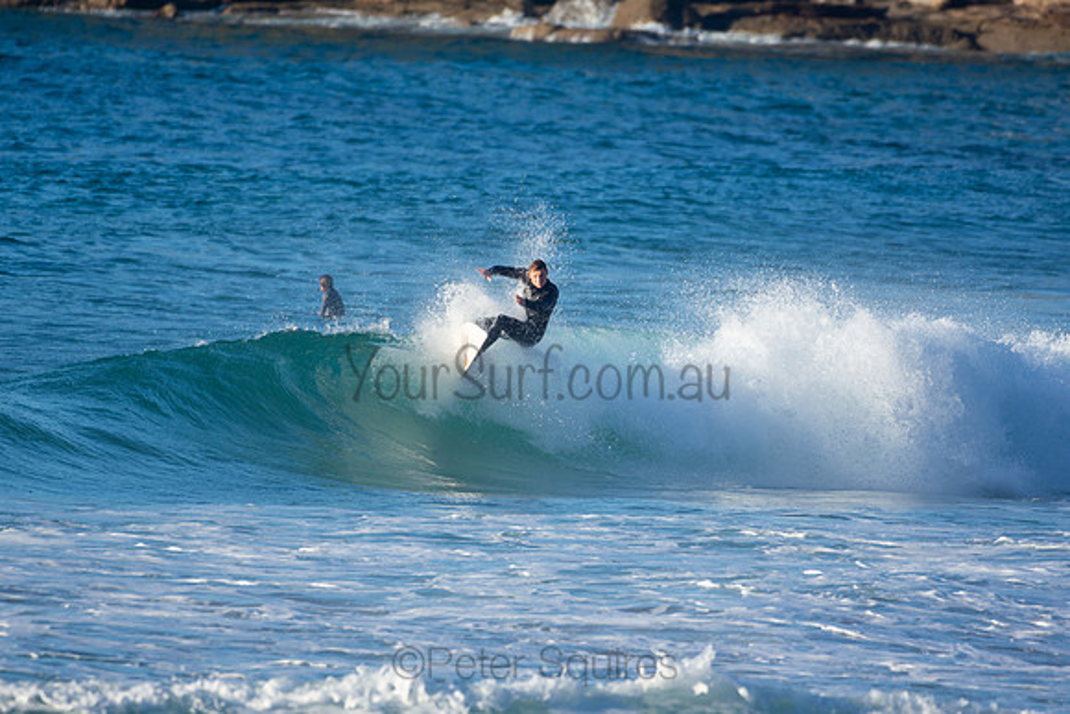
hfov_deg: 2.7
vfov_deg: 1.8
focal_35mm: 750
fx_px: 22296
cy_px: 357
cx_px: 535
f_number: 5.6
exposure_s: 1/640
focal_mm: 500
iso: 160
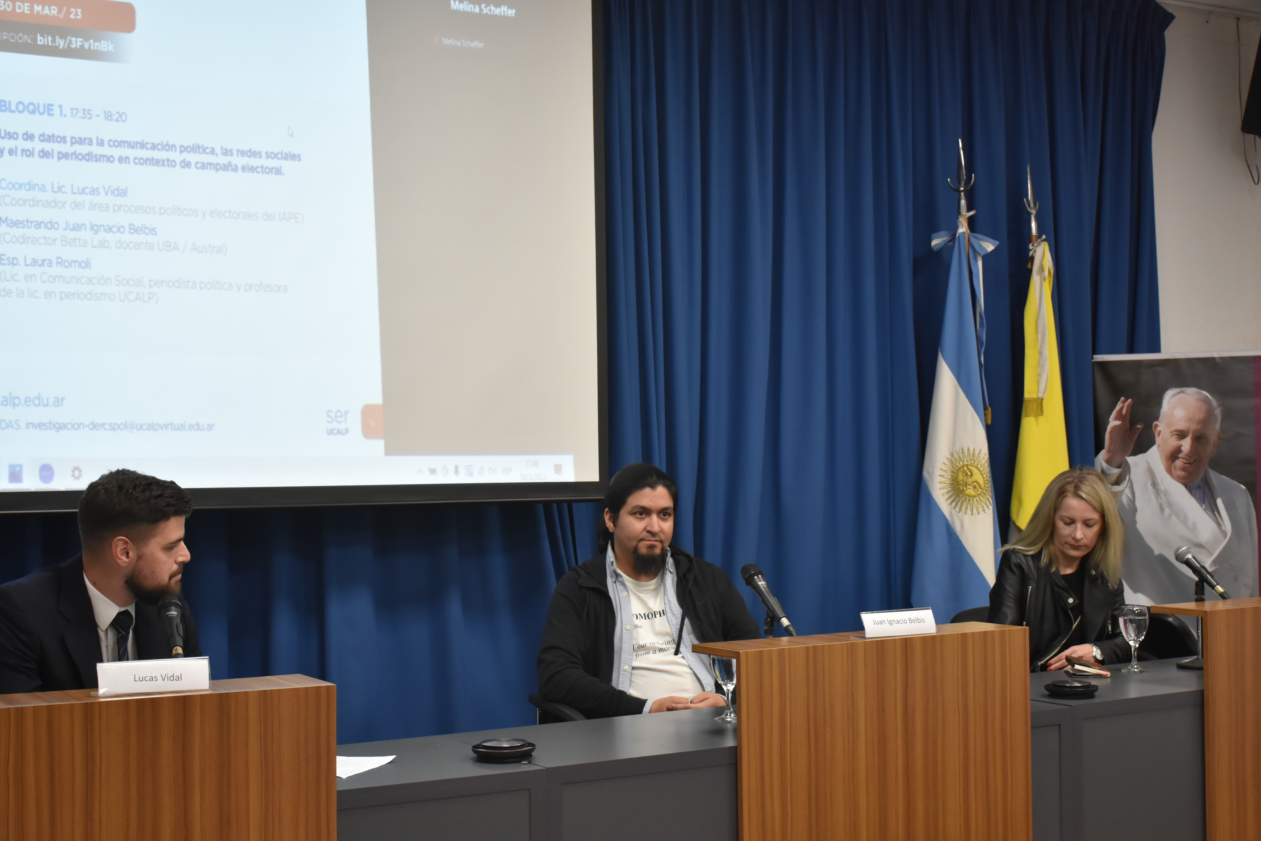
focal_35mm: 51
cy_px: 420
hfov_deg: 38.9
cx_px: 630
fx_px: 1786
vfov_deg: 26.5
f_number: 5.6
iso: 1600
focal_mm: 34
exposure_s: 1/125
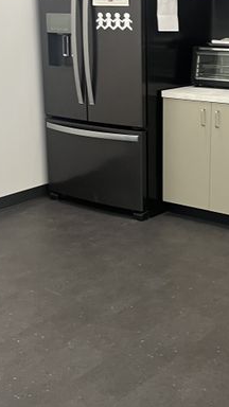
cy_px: 188
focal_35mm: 59
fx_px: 637
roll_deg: +0.0
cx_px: 168
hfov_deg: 20.3
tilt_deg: -15.0
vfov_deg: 35.4
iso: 160
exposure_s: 1/60
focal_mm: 5.1
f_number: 1.6
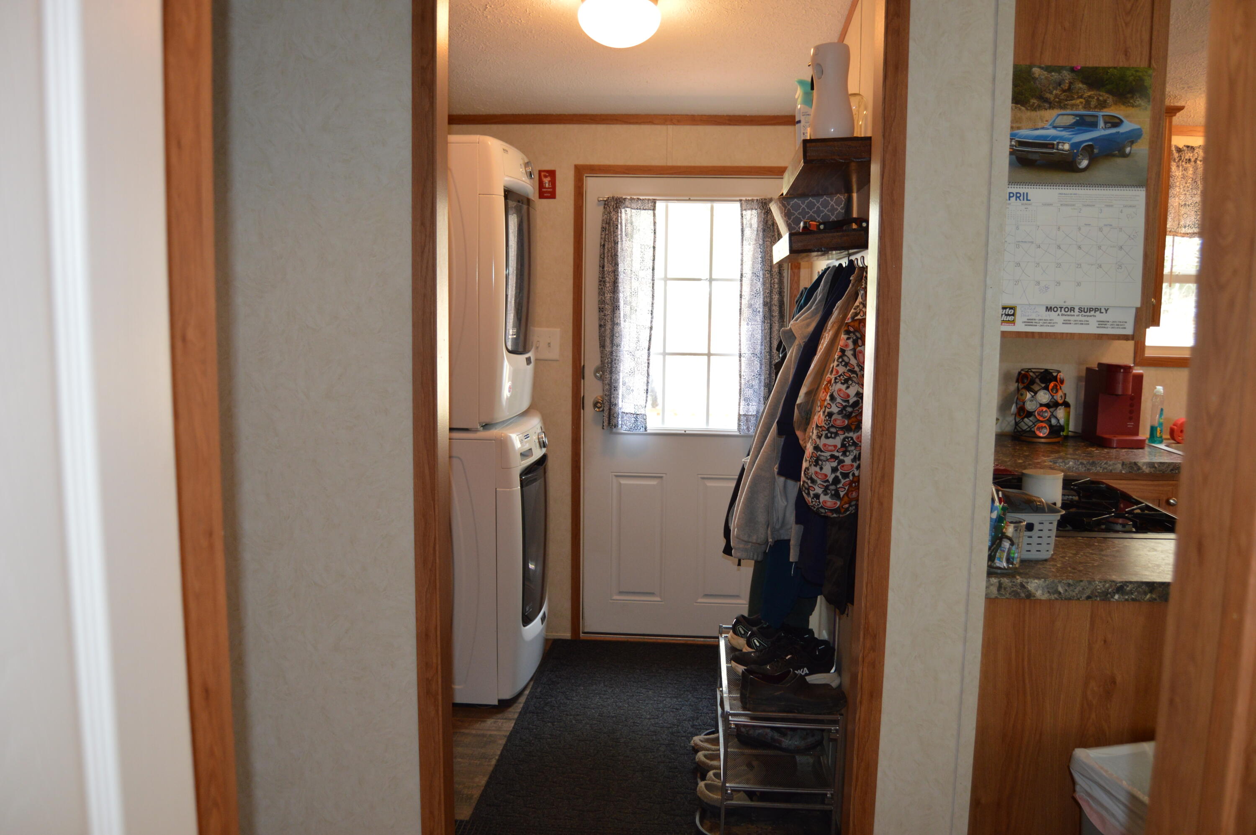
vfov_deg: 47.8
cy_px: 418
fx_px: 941
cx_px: 628
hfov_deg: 67.4
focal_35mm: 27
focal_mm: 18
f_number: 3.5
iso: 450
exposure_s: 1/60
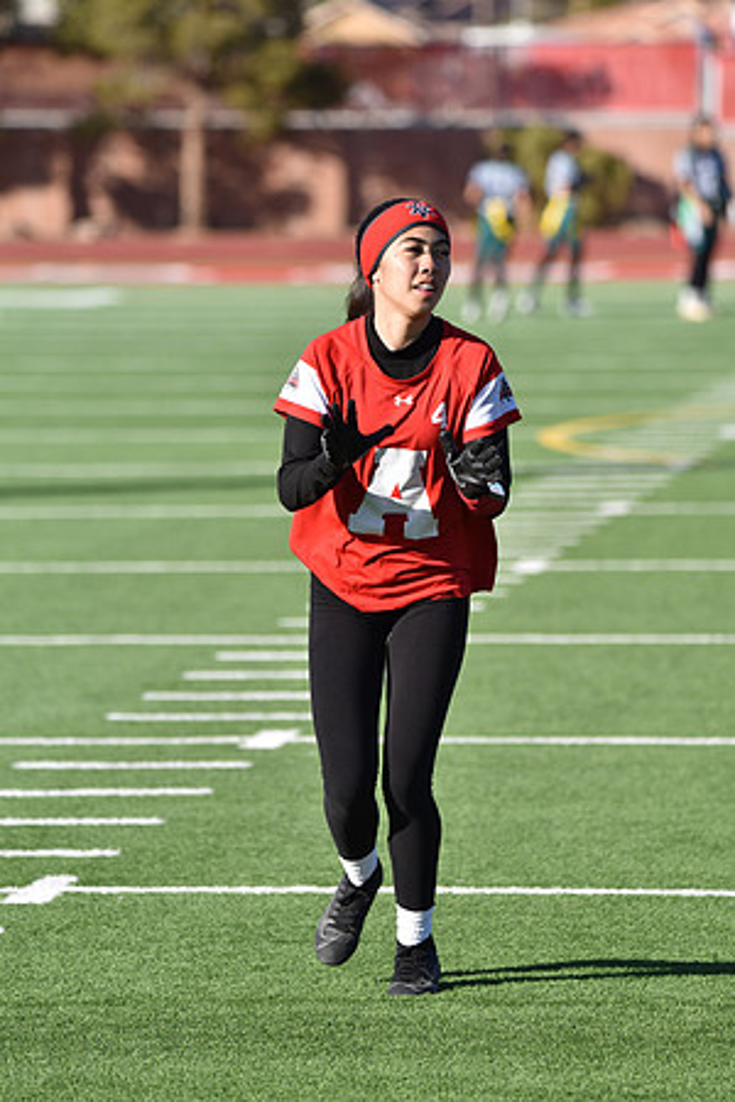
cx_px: 368
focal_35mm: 280
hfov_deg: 4.9
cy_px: 551
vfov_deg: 7.4
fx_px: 8574
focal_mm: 280
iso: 220
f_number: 5.6
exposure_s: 1/1000
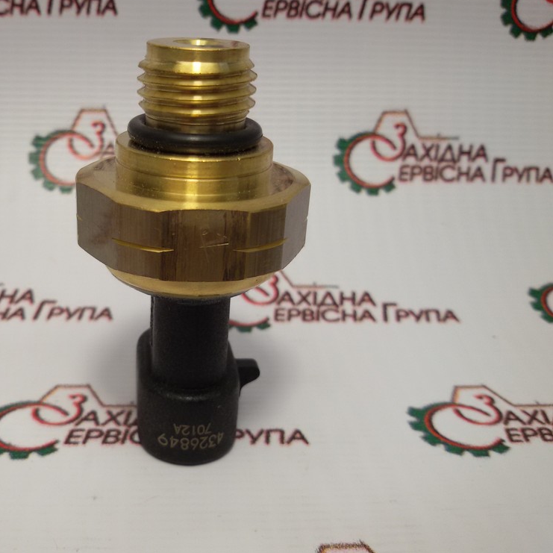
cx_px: 181
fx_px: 669
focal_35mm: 37
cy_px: 275
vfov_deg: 44.9
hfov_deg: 44.2
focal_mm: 2.93
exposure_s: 1/100
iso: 40
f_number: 2.4
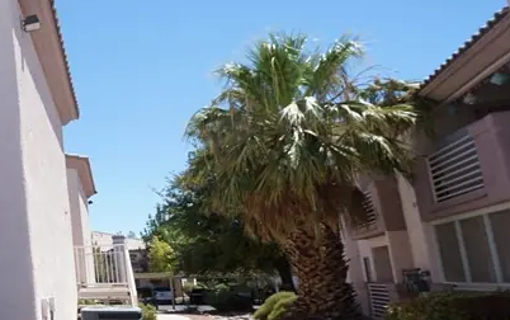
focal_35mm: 33
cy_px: 218
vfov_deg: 37.9
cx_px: -167
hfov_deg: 35.8
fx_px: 459
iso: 125
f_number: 10
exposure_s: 1/125
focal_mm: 12
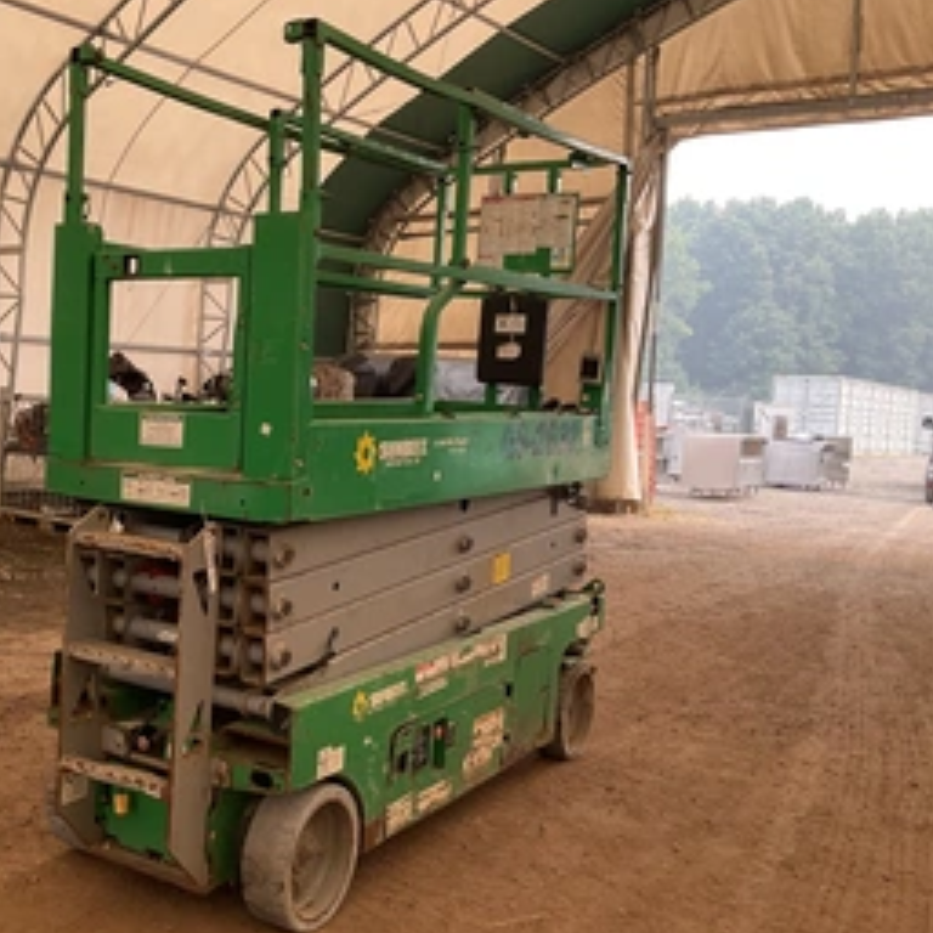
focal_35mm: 40
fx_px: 1220
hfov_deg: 40.7
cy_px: 488
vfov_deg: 41.8
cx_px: 241
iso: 16
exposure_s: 1/135
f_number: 1.8
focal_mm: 3
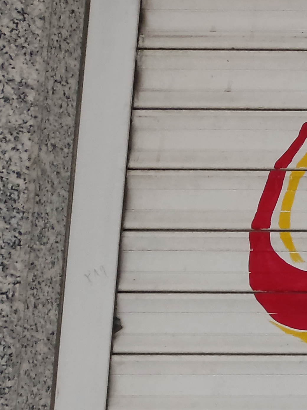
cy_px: 335
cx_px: 1115
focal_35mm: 150
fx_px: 1774
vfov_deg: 13.1
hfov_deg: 7.7
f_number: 1.79
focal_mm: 4.71
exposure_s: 1/225
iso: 50
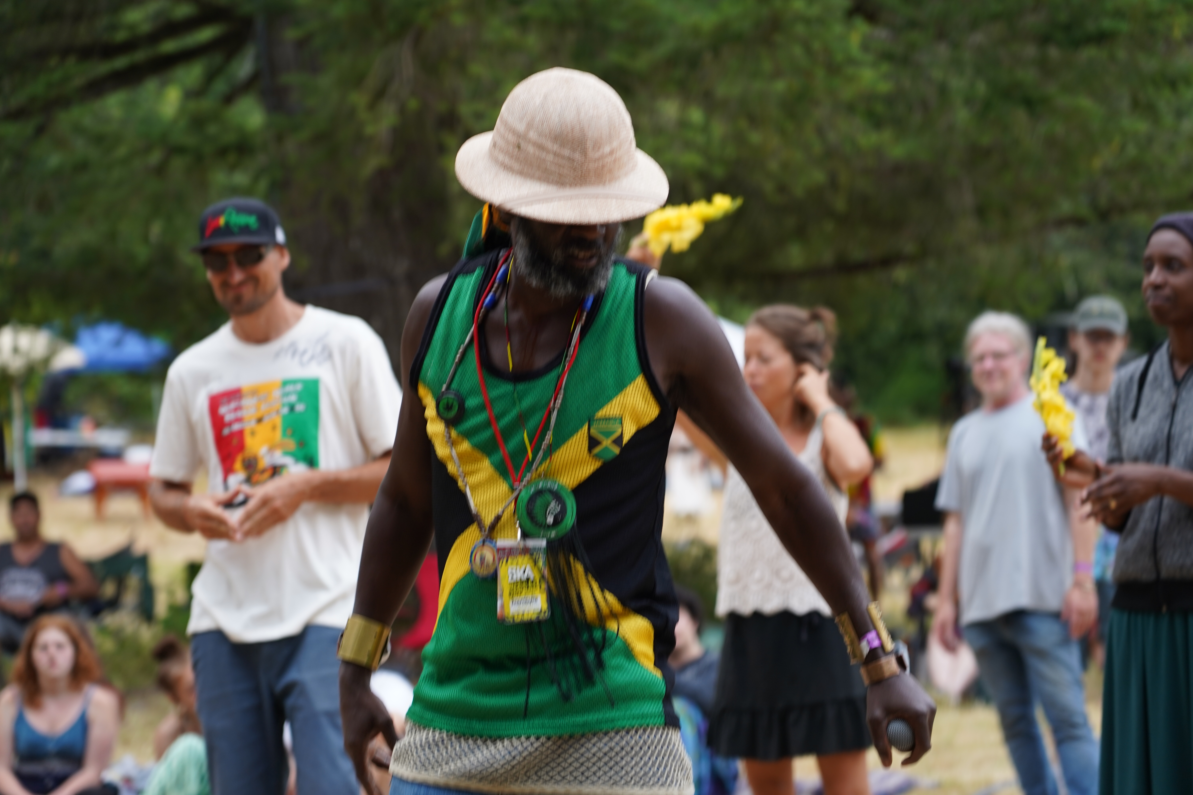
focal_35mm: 105
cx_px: 596
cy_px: 398
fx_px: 3479
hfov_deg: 19.5
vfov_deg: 13.0
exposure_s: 1/160
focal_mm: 105
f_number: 4
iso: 250
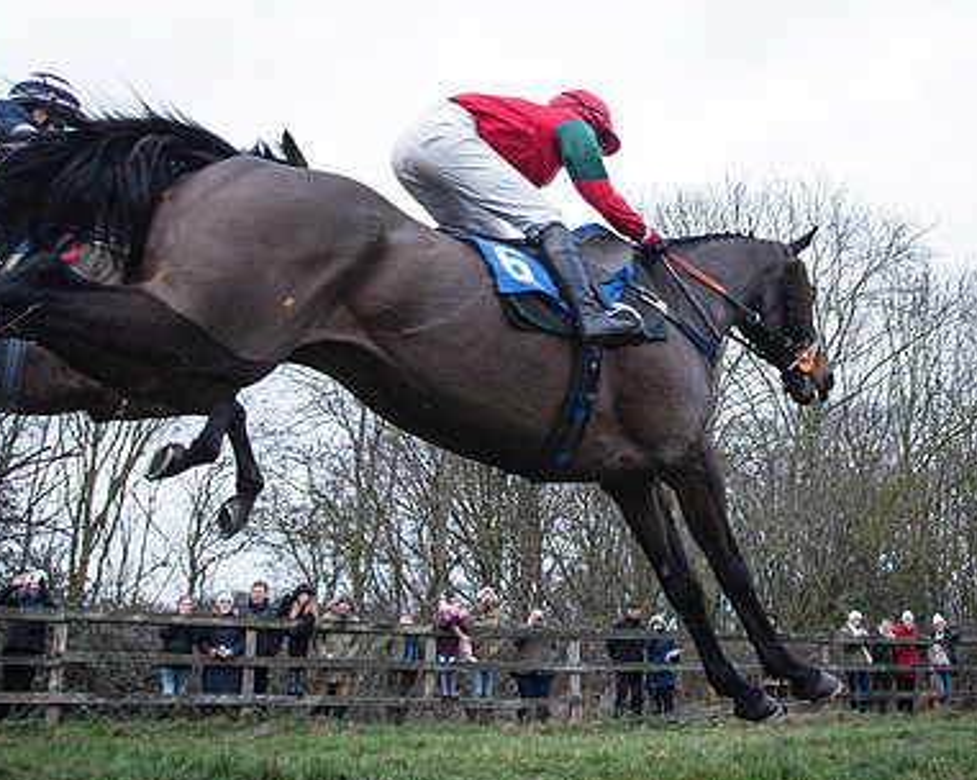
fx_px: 1213
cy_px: 224
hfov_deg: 43.3
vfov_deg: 35.1
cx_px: 640
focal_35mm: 42
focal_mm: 19
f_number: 7.1
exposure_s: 1/1000
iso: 2000
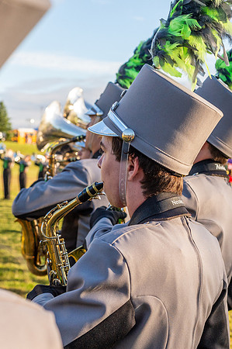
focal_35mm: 76
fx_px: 733
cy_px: 174
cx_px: 120
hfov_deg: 18.0
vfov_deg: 26.8
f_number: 5.6
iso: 1600
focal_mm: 50
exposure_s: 1/2500
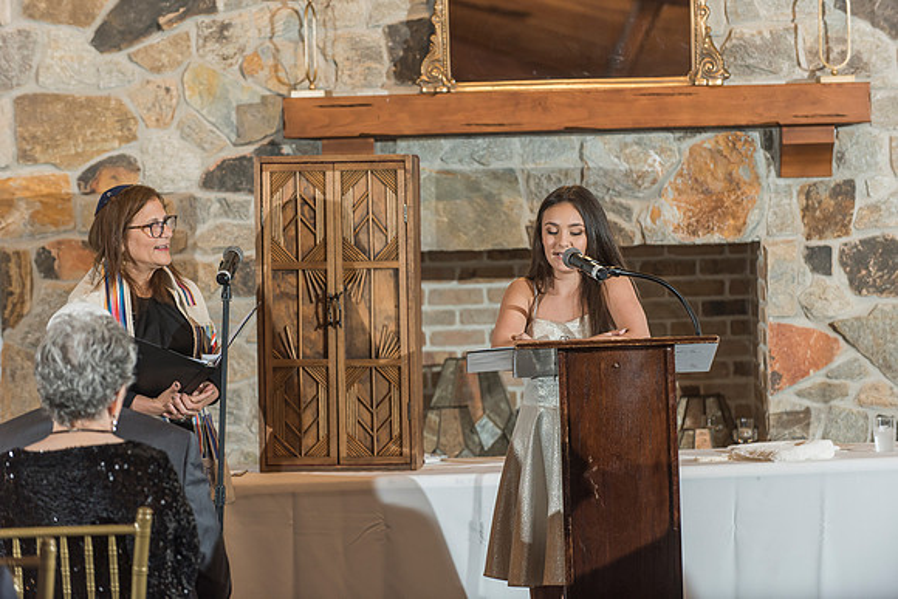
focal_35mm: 150
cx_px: 449
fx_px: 3742
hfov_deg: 13.7
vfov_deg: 9.2
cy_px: 300
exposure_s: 1/125
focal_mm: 150
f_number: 4
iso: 800
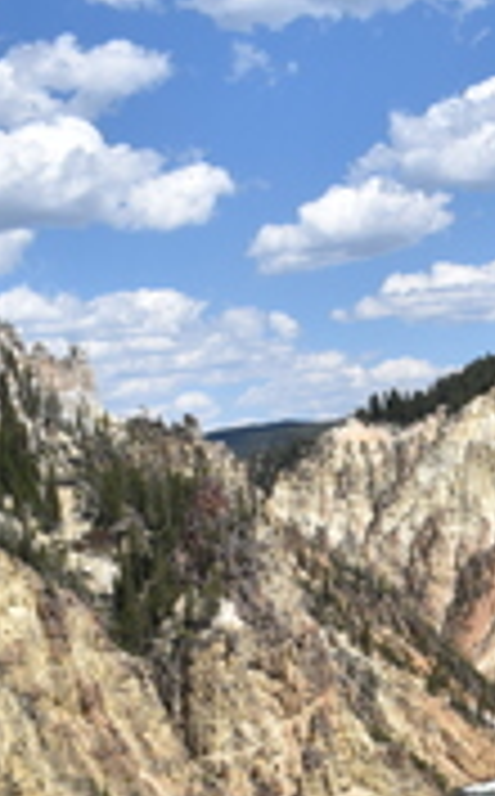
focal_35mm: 81
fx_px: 1755
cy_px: 724
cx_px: 569
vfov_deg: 24.8
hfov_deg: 15.5
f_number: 11
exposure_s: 1/500
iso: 200
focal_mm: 18
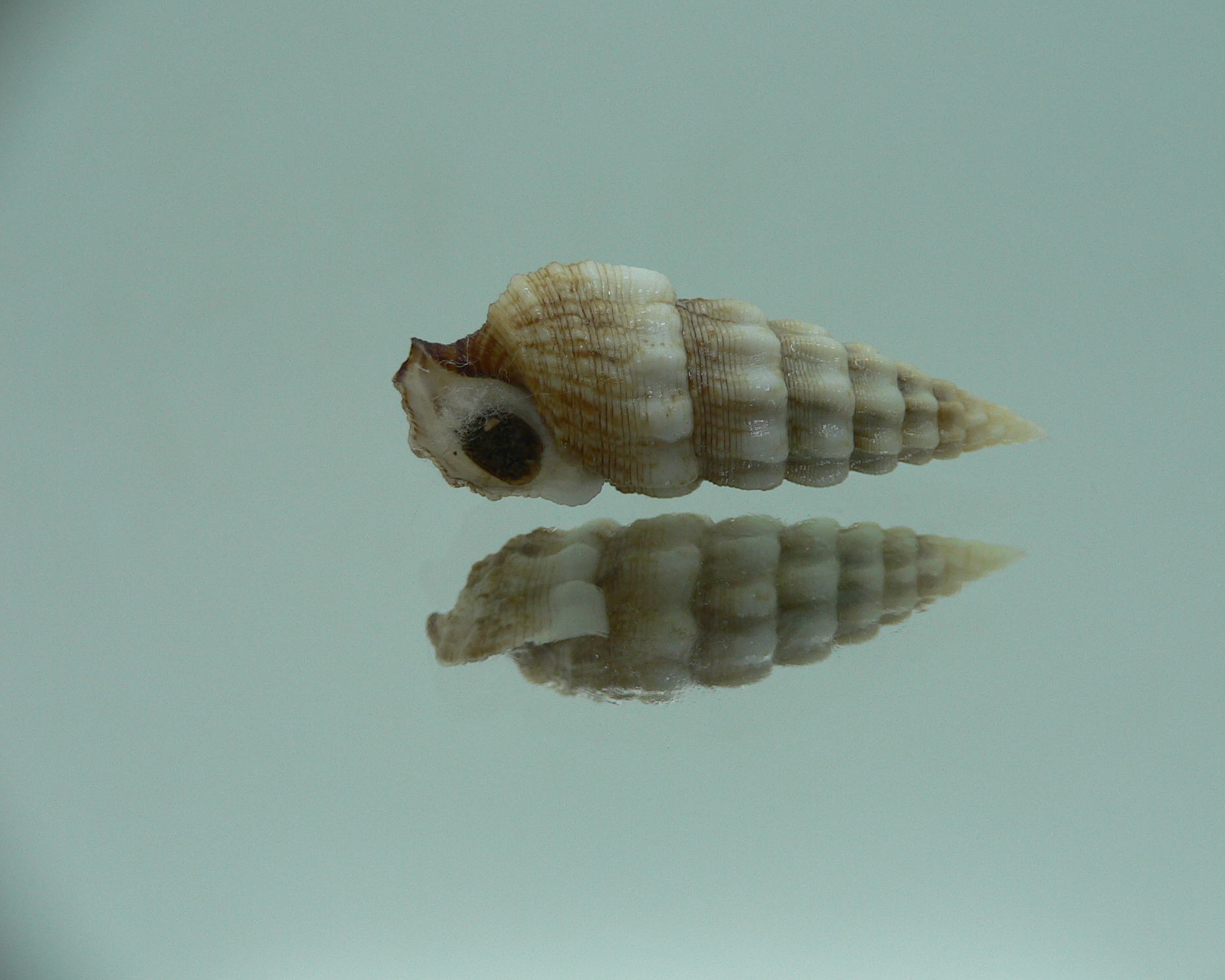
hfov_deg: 49.0
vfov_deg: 40.1
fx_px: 1342
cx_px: 663
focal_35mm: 37
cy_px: 484
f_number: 2.8
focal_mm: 4.6
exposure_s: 1/60
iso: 80
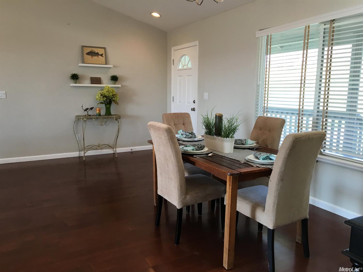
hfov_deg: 61.7
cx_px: 182
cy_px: 136
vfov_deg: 48.2
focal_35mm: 29
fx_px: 304
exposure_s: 1/30
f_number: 2.2
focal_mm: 4.15
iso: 32
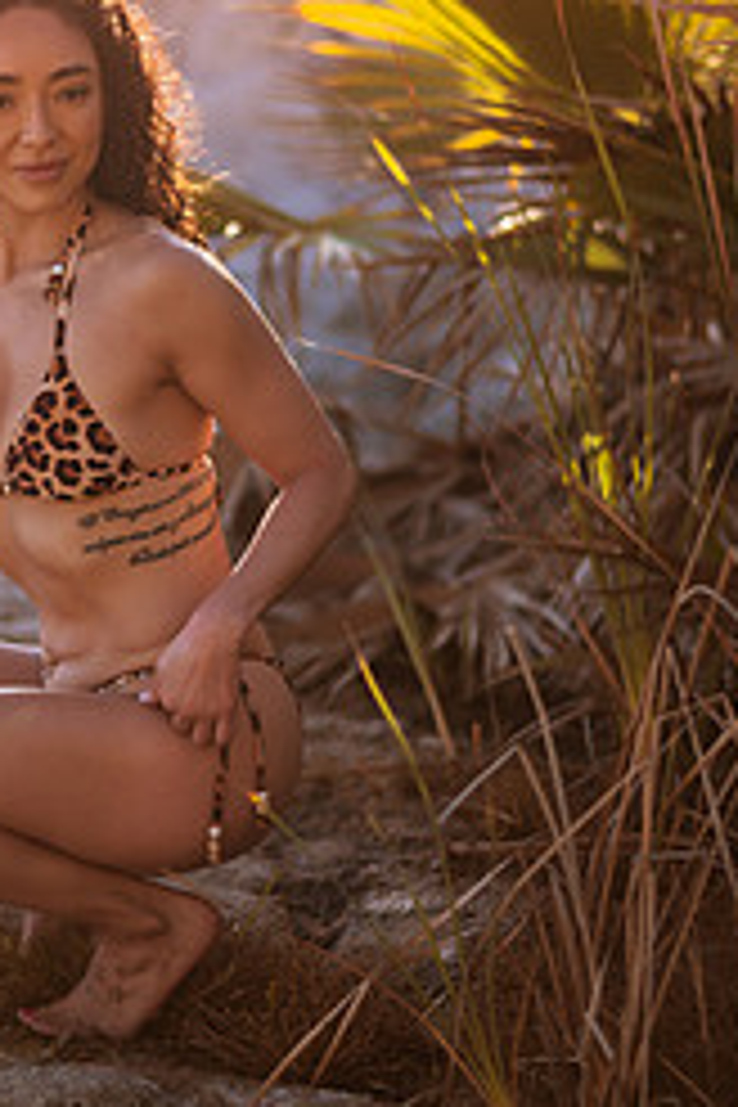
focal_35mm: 106
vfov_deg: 19.3
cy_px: 436
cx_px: 76
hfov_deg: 12.8
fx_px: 3259
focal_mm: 58
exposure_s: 1/2500
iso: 100
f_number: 1.4
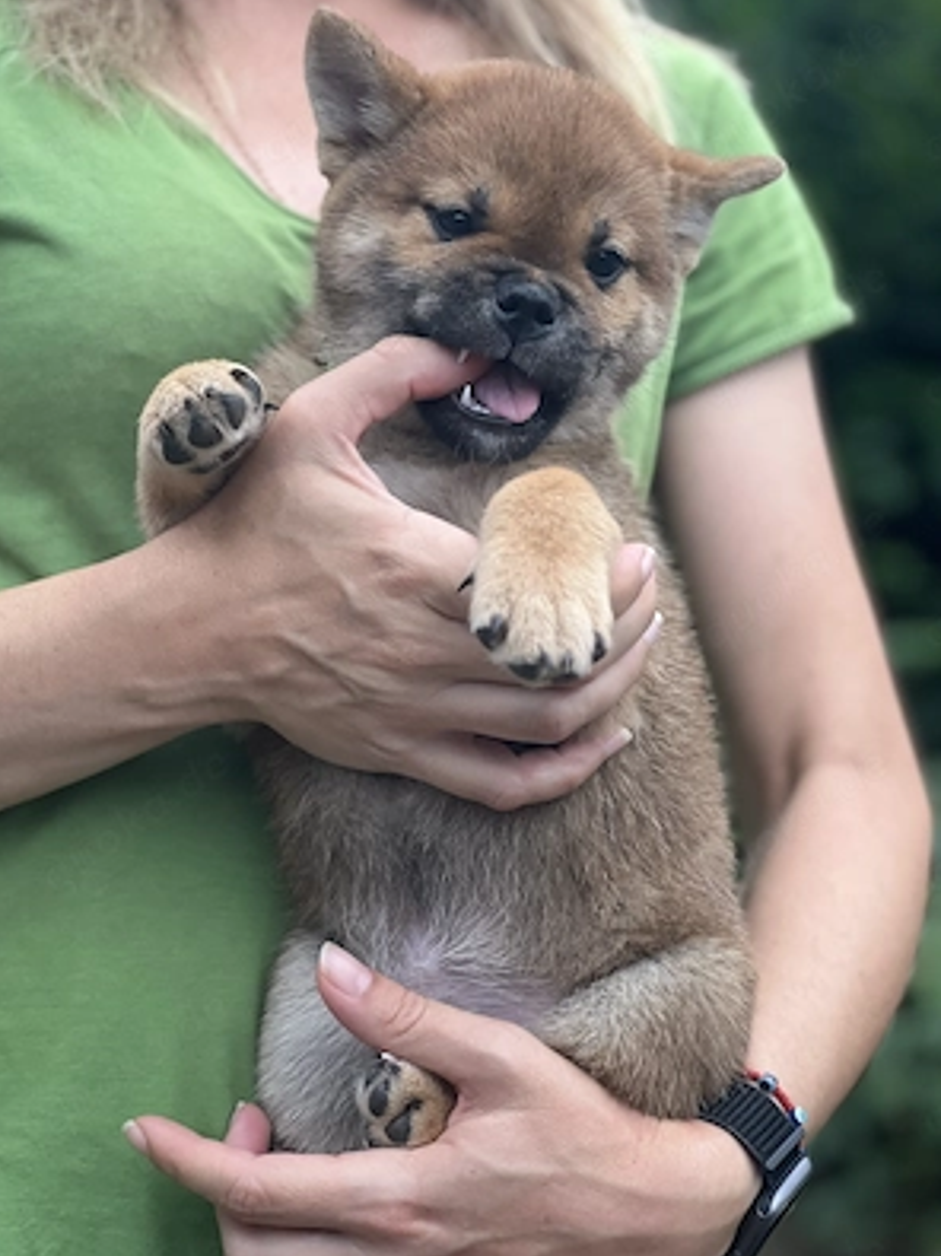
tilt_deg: -8.9
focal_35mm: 78
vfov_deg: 25.0
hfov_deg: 18.9
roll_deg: -3.6
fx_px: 2829
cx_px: 470
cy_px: 626
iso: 50
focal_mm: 9
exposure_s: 1/121
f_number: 2.8
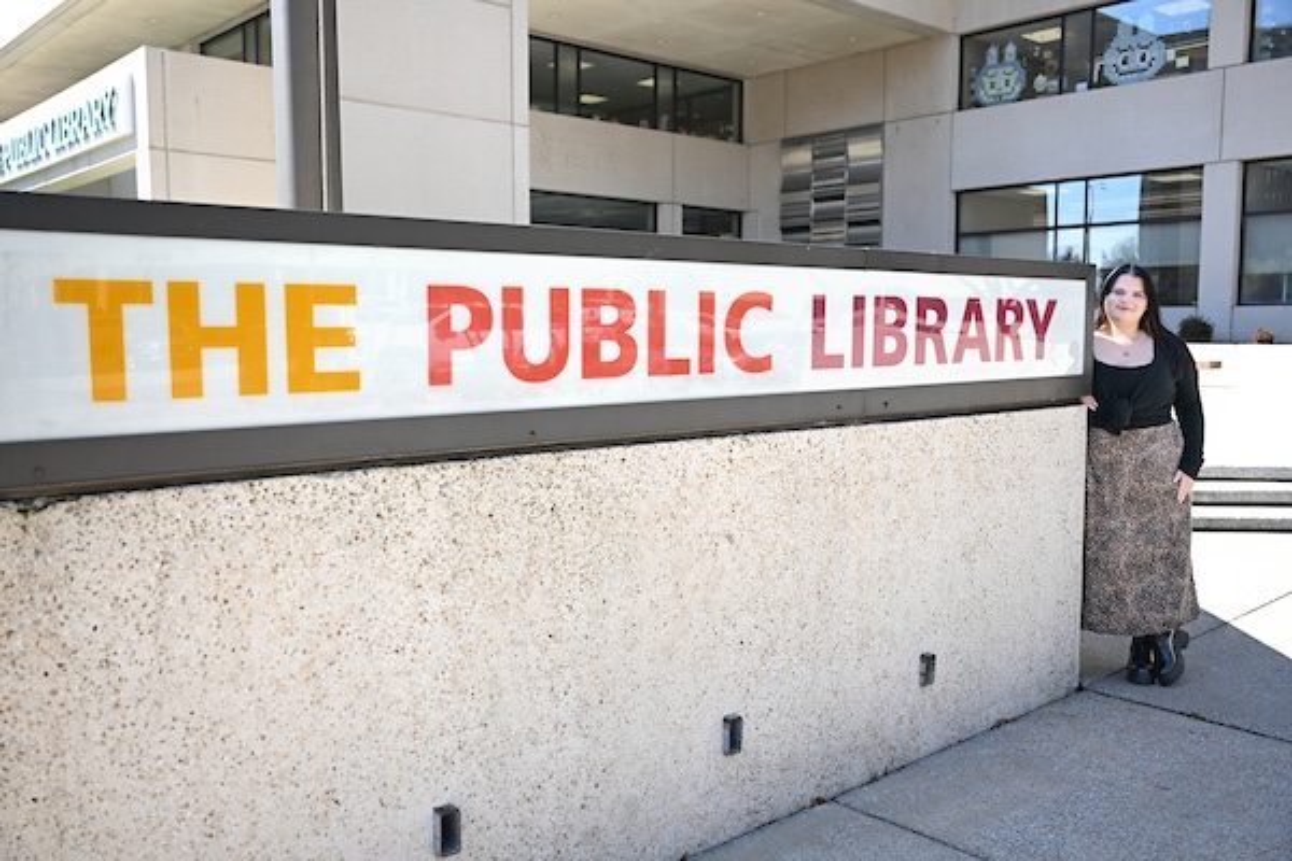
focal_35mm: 31
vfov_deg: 42.3
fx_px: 1112
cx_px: 646
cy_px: 430
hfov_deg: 60.3
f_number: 2.8
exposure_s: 1/125
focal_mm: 31
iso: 32
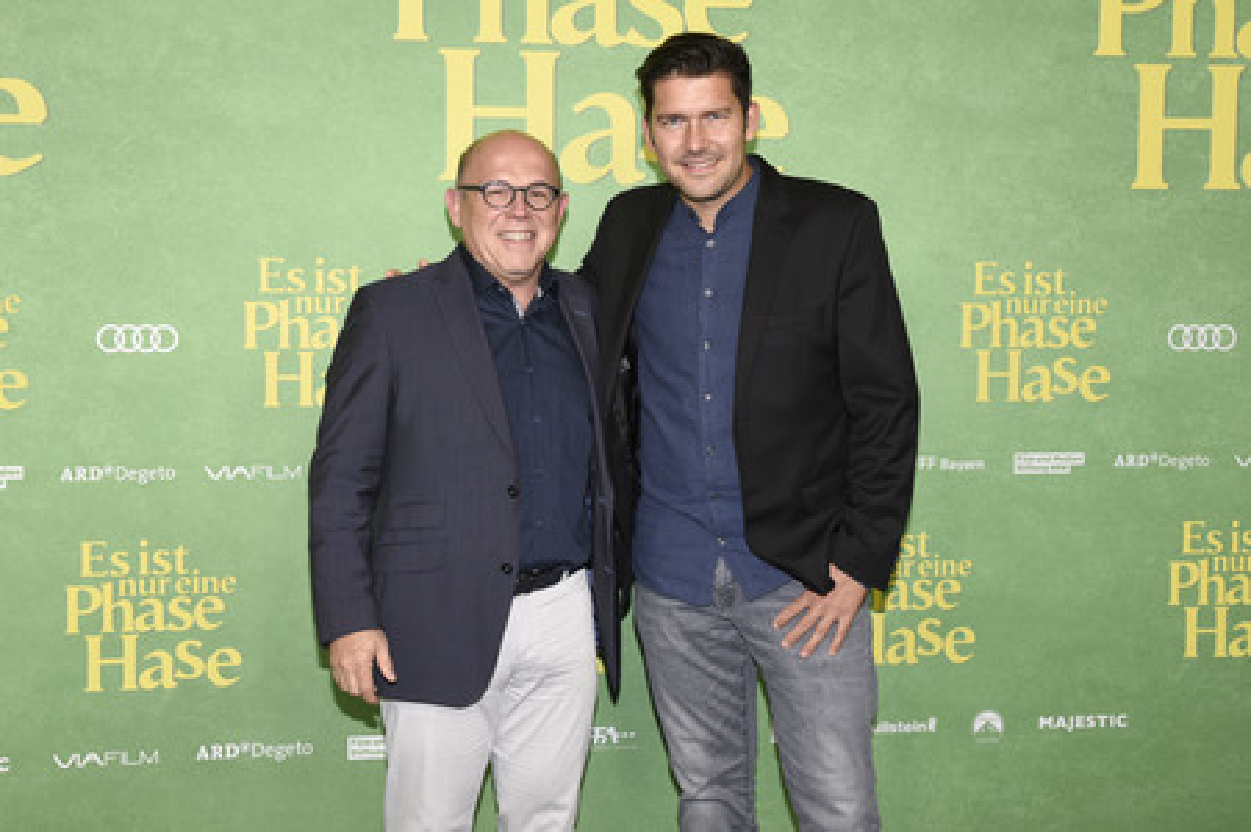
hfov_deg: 50.7
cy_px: 416
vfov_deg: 35.0
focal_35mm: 38
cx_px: 626
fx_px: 1319
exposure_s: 1/125
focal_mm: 38
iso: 500
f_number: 6.3
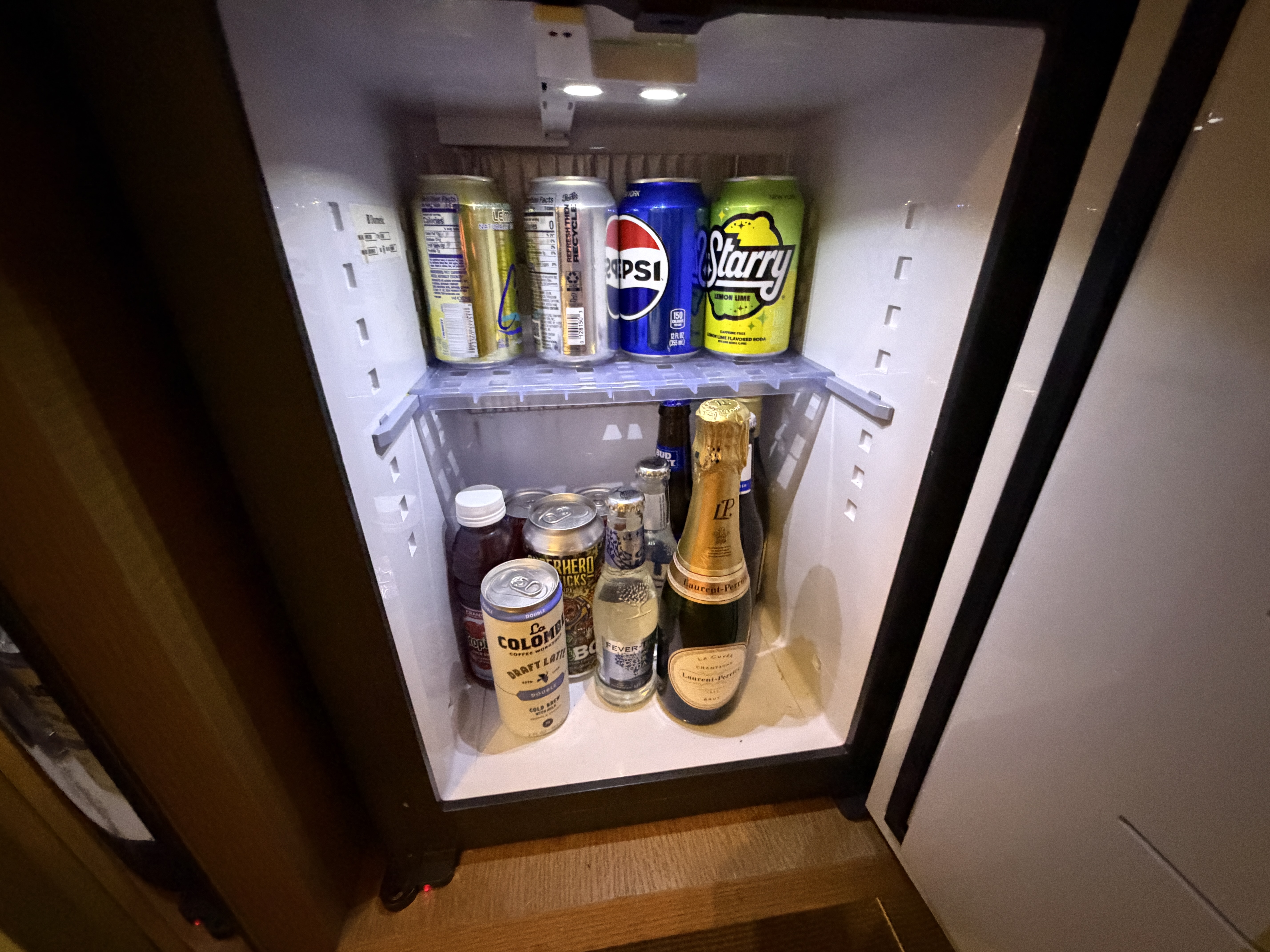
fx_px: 514
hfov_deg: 102.1
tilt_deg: -27.8
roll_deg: +0.8
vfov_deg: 85.7
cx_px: 635
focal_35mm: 14
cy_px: 476
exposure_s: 1/40
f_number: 2.2
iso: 1600
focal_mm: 2.22
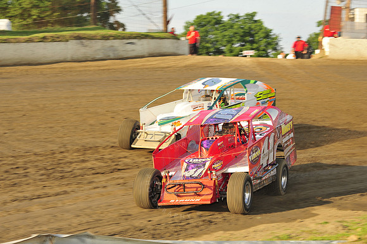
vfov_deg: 13.0
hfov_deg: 19.5
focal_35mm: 105
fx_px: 1070
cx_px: 184
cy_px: 122
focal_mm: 105
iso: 400
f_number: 9
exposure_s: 1/320
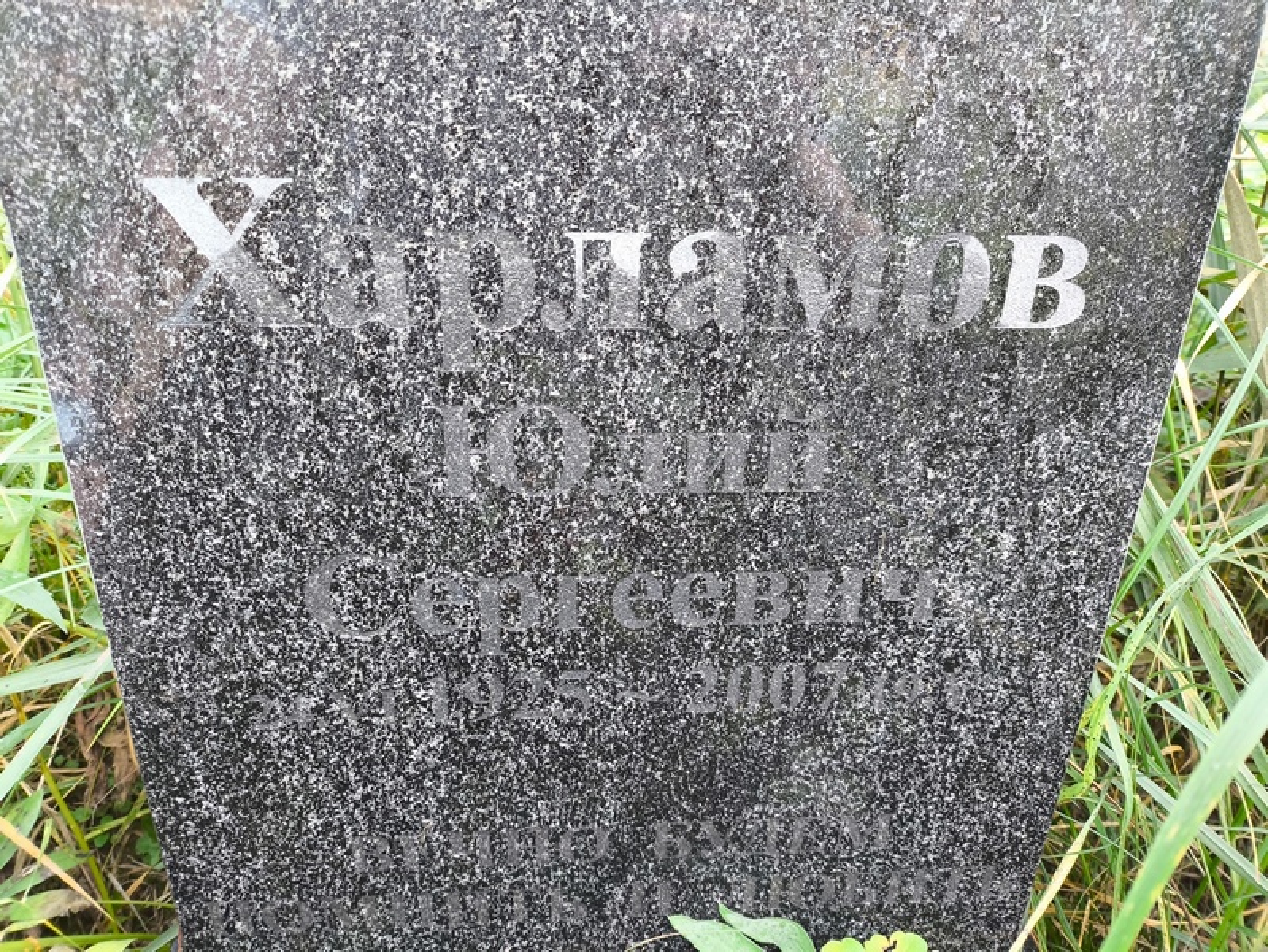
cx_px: 634
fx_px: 916
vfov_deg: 54.9
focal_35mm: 25
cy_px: 476
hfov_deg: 69.4
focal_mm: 4.71
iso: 200
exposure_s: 1/60
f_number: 1.7
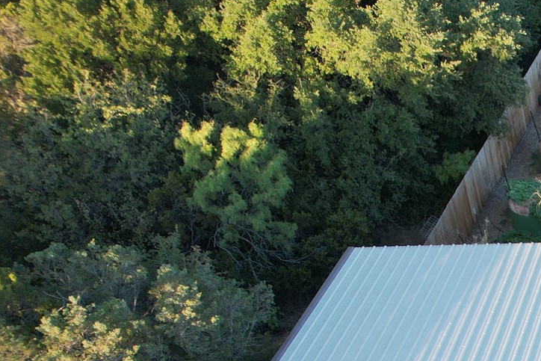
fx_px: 992
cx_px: 799
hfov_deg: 24.3
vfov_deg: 18.4
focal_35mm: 66
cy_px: 538
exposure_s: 1/320
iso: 200
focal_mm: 8.38
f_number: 2.8
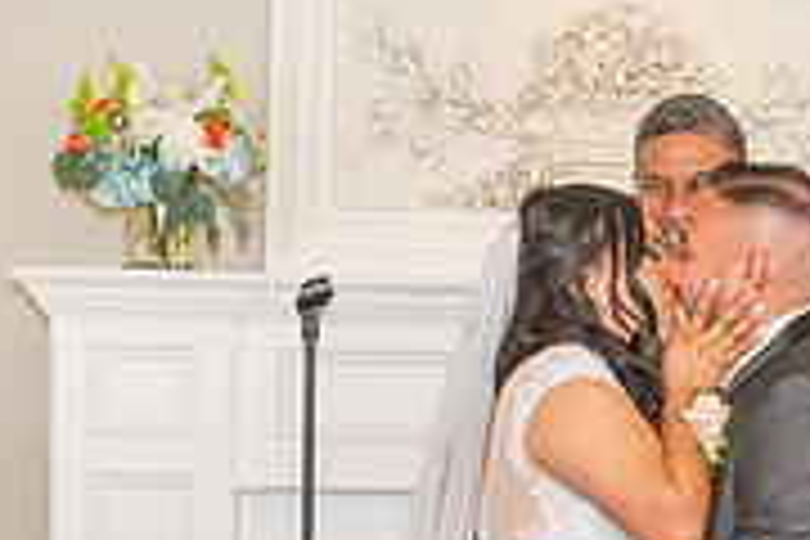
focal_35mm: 155
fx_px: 3487
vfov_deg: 8.7
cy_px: 682
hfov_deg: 13.2
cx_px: 634
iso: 1250
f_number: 3.5
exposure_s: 1/200
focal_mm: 48
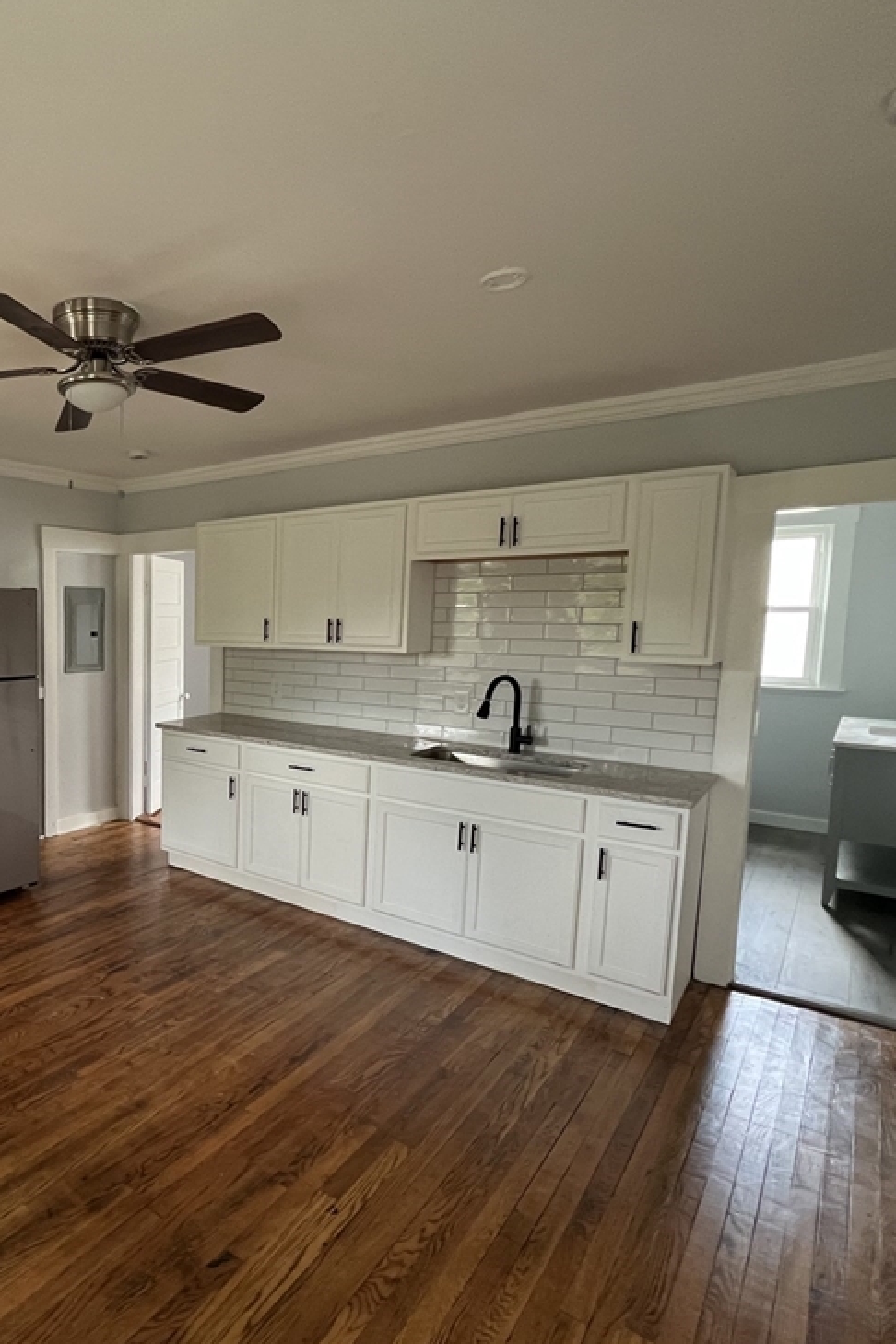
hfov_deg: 57.5
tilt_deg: -6.1
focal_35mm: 19
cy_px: 697
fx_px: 709
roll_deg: -0.7
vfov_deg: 86.9
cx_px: 129
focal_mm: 1.57
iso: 250
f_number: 1.8
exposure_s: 1/62
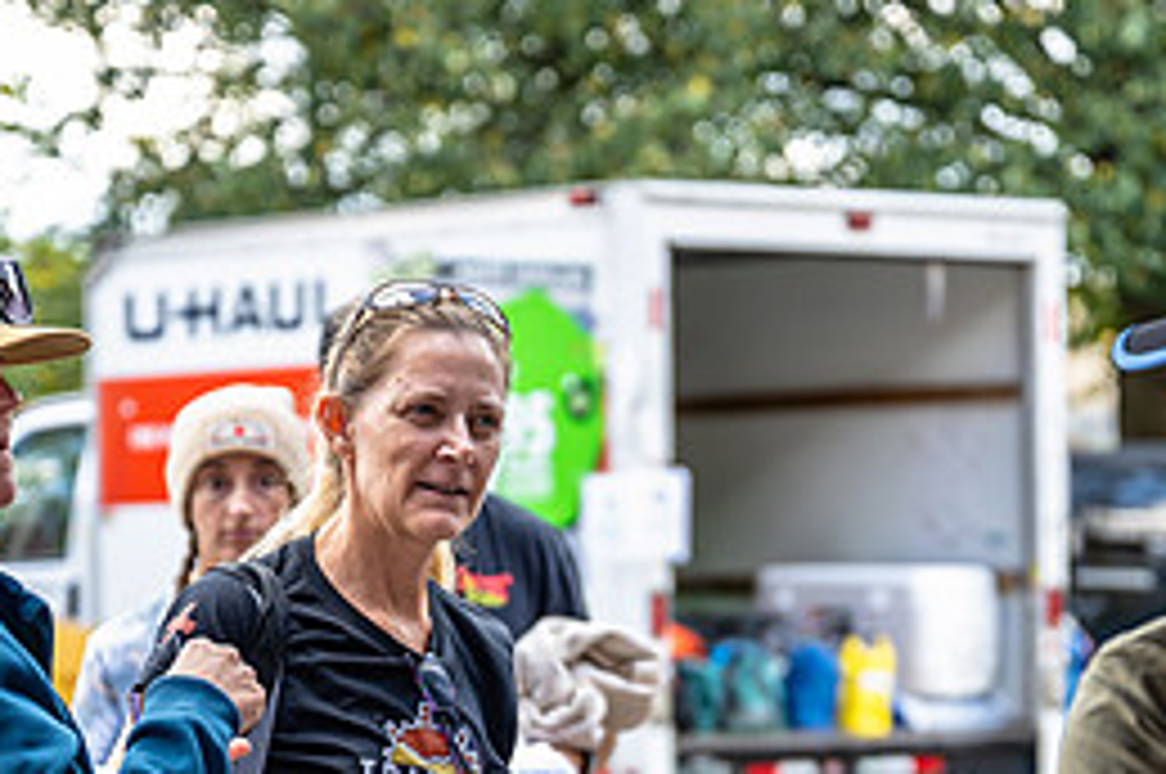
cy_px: 799
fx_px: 5079
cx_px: 702
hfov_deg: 13.1
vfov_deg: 8.7
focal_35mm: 157
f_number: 2.8
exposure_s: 1/200
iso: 250
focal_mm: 70
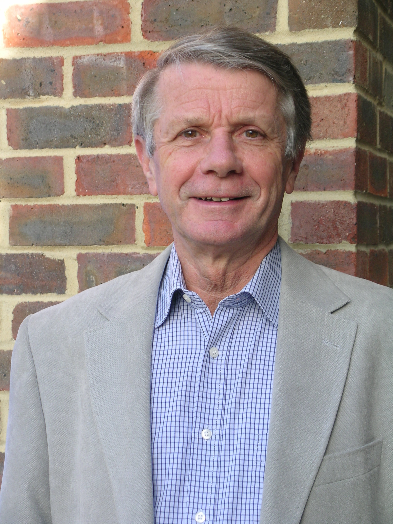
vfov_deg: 22.8
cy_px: 262
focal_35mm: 86
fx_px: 1302
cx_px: 196
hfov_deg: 17.2
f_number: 4.2
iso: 50
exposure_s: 1/113
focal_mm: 17.8
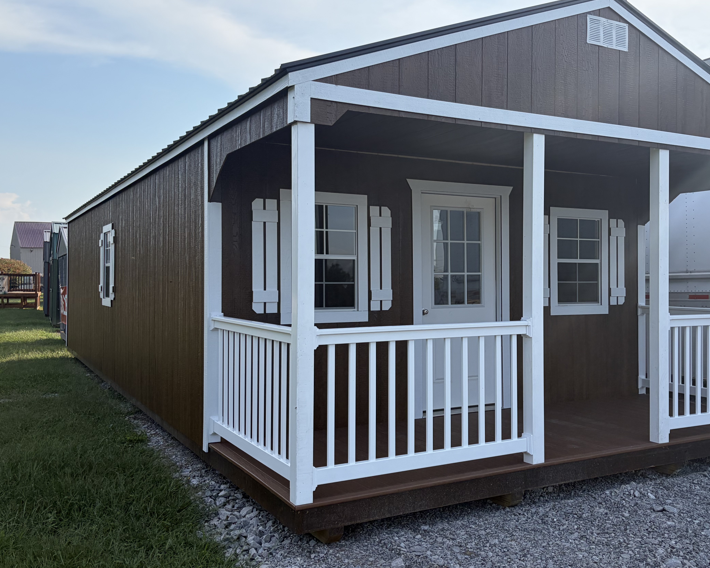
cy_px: 270
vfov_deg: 42.2
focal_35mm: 35
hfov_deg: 51.2
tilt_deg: +1.9
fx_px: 735
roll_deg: -0.9
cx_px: 428
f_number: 1.6
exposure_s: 1/2747
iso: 64
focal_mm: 5.96
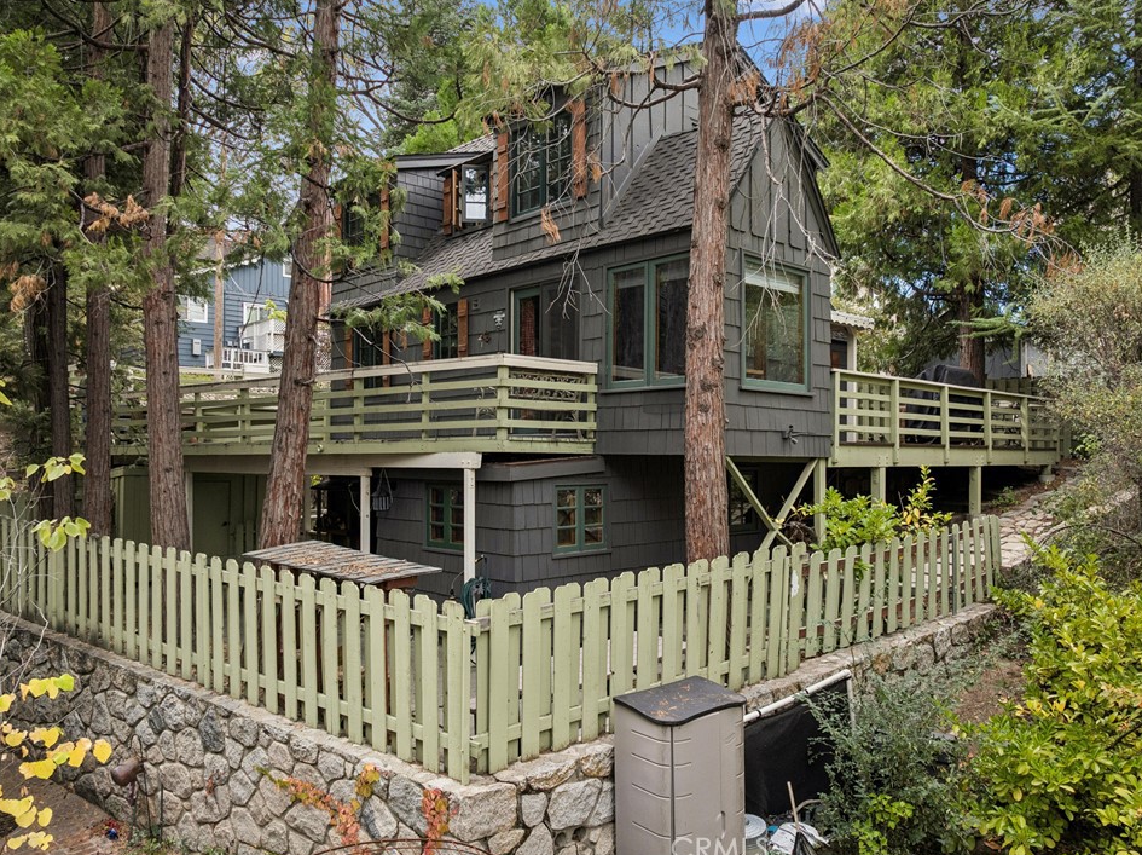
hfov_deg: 67.3
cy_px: 403
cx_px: 573
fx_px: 857
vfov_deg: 53.0
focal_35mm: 26
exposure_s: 1/25
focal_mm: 12.3
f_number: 2.8
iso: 100
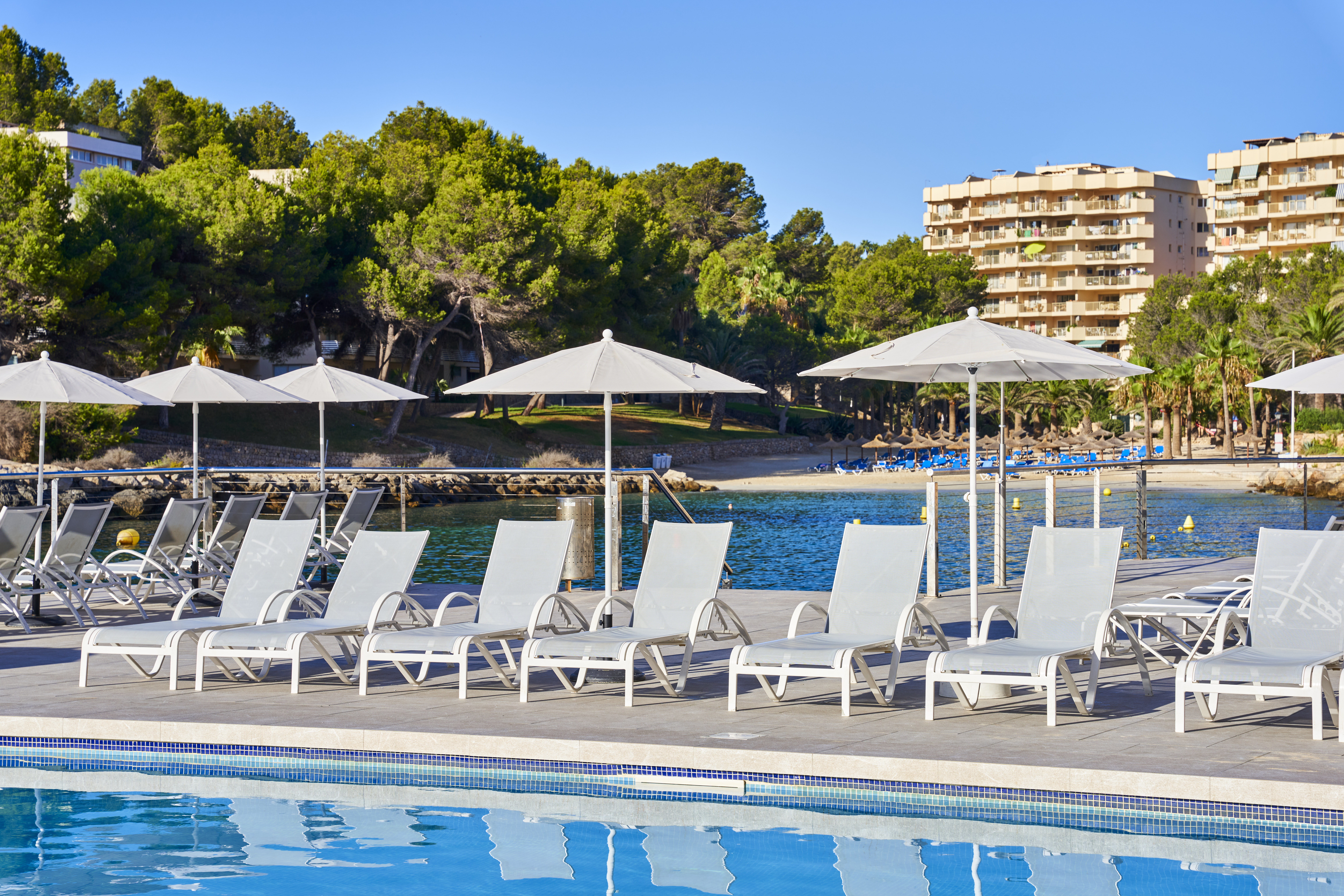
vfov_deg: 19.5
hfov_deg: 28.8
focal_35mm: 70
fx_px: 2613
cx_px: 672
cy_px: 448
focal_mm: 70
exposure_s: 1/320
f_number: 8
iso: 100
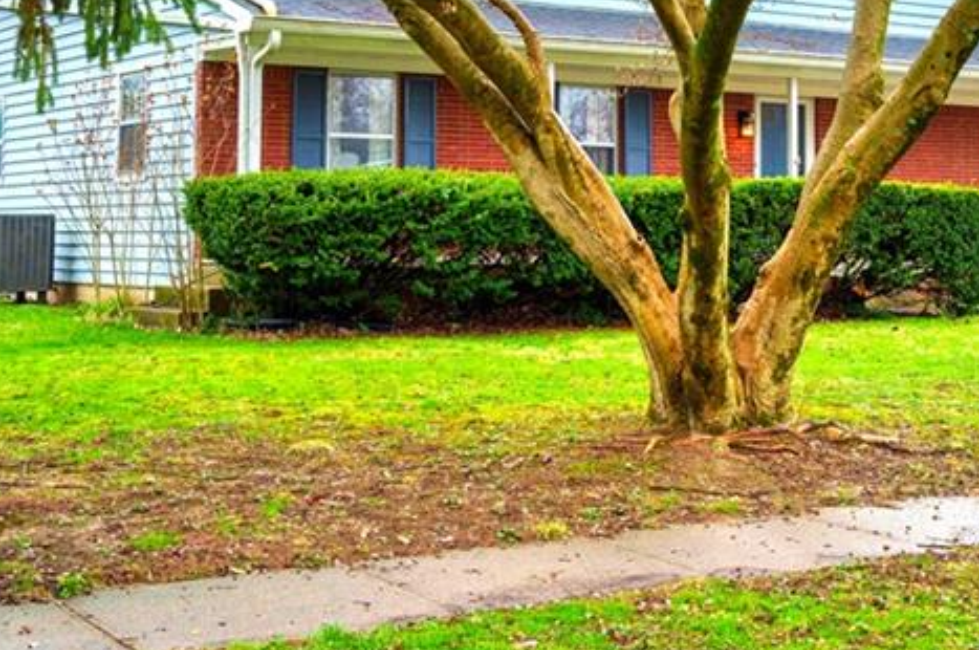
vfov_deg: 19.6
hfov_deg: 29.4
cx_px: 671
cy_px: 70
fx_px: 1847
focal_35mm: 68
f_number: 5.6
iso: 100
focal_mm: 31
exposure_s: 1/160
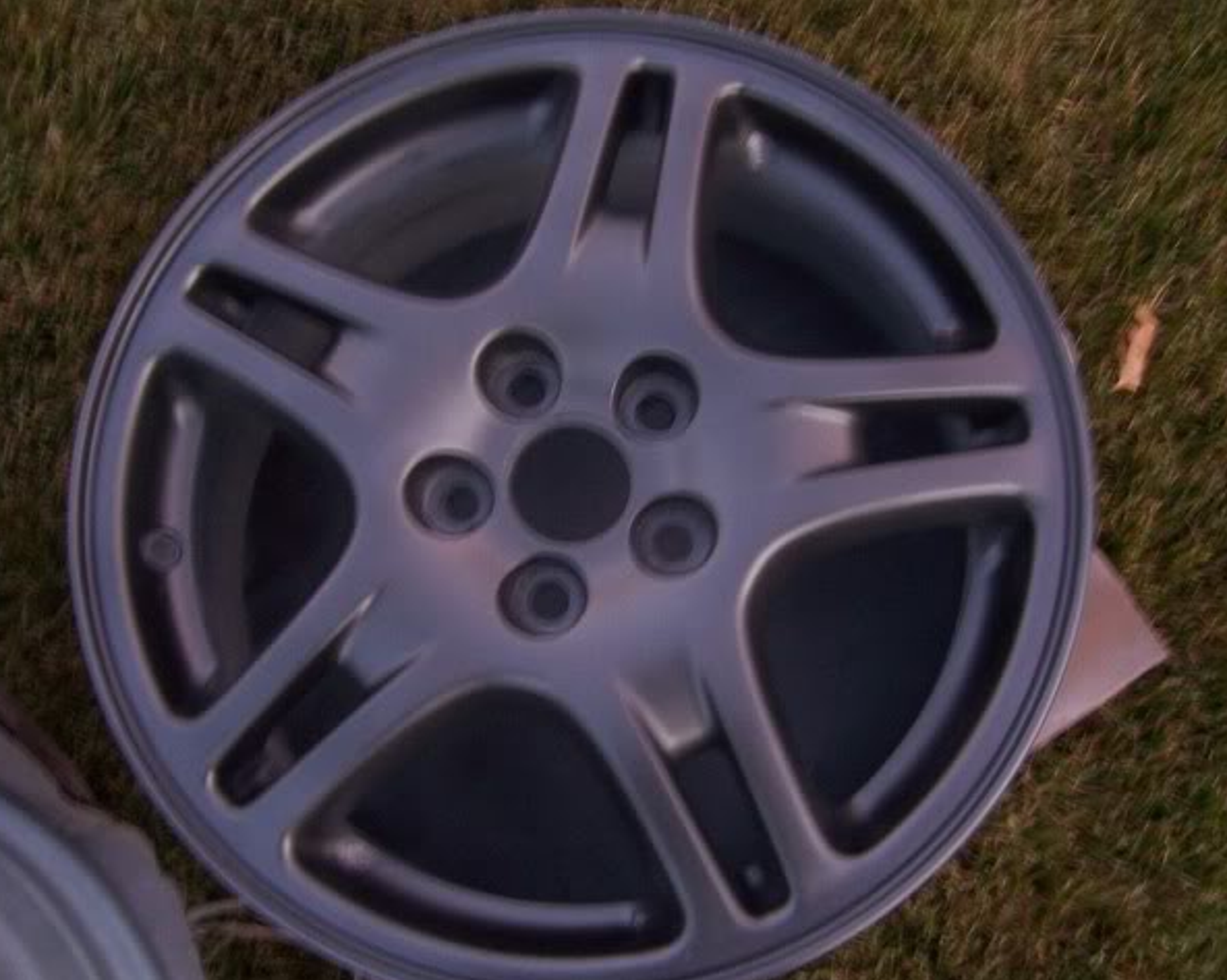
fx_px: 1379
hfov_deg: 48.0
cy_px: 495
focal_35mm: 38
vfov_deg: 39.1
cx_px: 603
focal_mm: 6
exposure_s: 1/8
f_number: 3
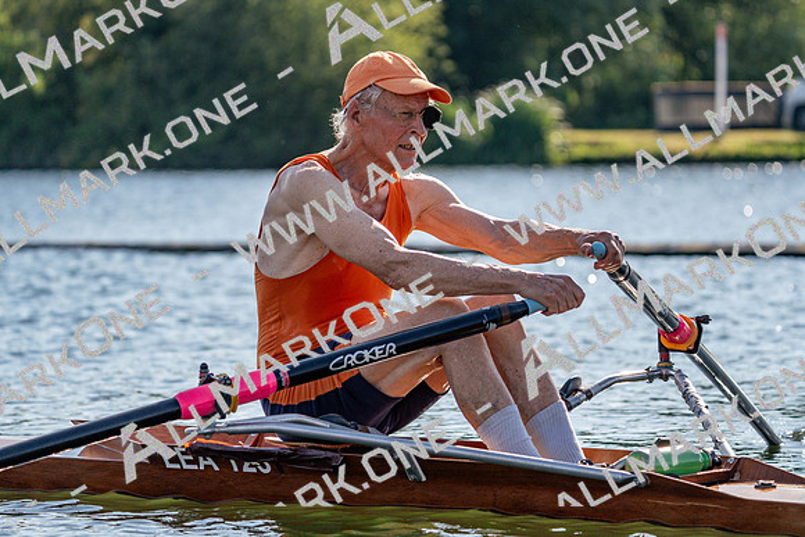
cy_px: 268
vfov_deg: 6.9
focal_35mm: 200
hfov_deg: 10.3
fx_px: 4473
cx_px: 402
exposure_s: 1/1600
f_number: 5.6
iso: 250
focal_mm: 200
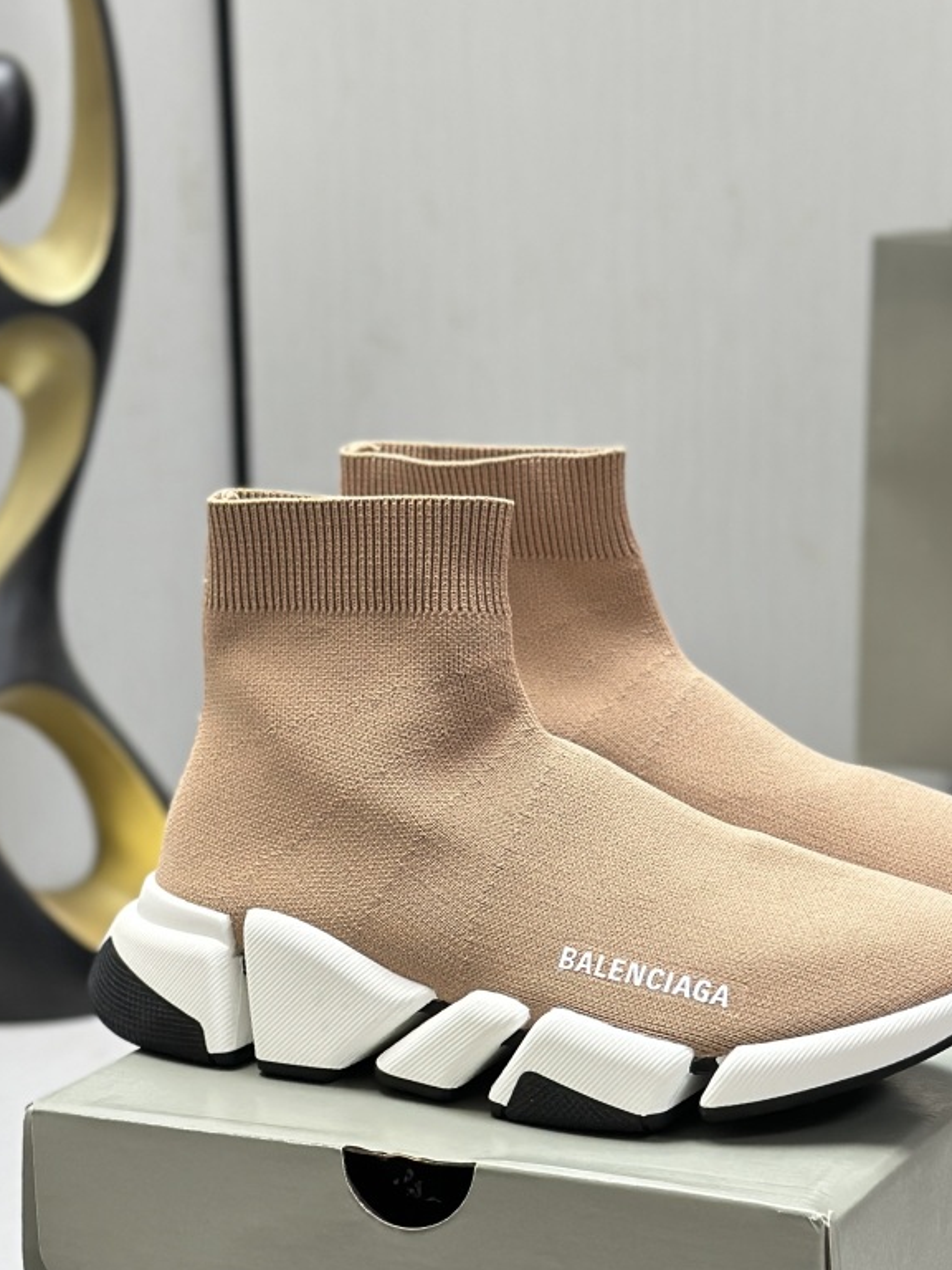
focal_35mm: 90
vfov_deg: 21.7
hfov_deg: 16.4
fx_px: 3300
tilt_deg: -12.2
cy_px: 838
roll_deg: +0.7
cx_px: 557
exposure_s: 1/50
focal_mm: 6.86
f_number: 1.78
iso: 100
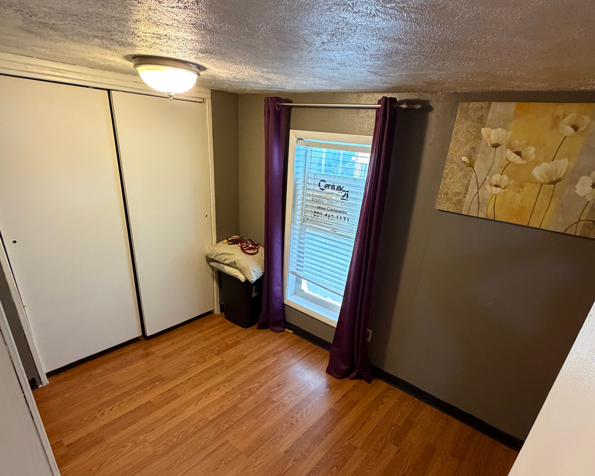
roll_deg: -3.9
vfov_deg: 70.0
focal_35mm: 19
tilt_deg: -24.5
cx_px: 299
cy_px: 290
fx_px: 335
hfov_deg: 83.3
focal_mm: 2.22
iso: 640
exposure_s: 1/60
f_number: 2.2
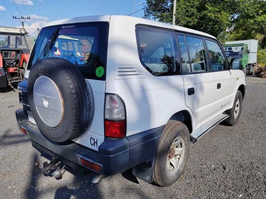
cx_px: 132
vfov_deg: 48.2
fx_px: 223
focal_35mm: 29
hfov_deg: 61.7
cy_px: 101
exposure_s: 1/2800
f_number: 1.9
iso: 100
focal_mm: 5.52
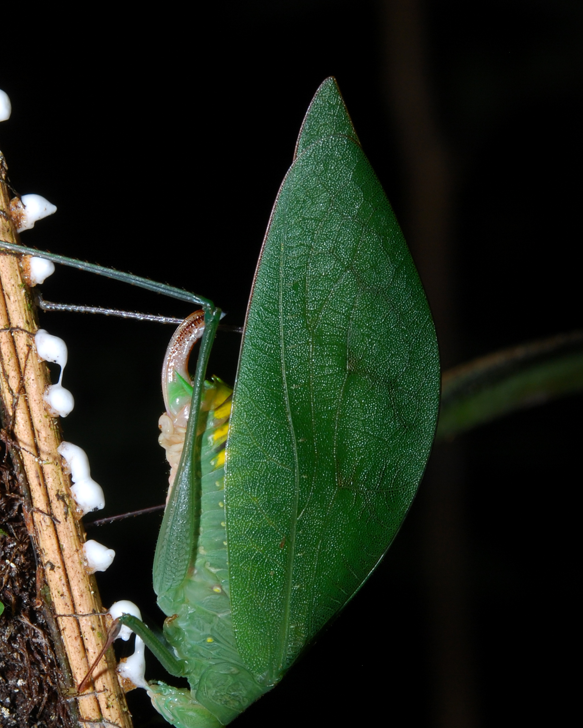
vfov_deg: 13.4
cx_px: 182
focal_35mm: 143
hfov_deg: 10.8
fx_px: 3084
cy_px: 521
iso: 100
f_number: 11
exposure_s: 1/60
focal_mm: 60
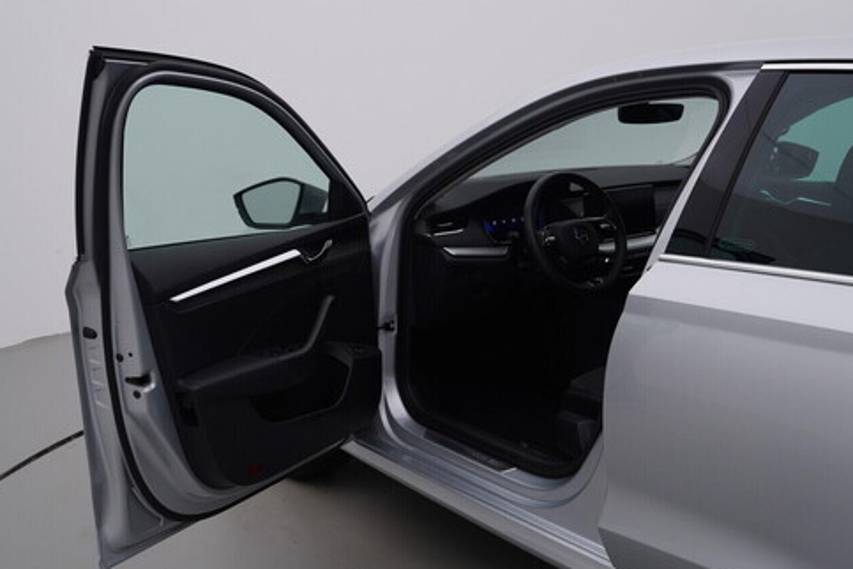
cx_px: 390
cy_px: 296
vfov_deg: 32.6
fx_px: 971
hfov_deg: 47.4
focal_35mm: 41
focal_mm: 24
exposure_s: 1/100
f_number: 4.5
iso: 125
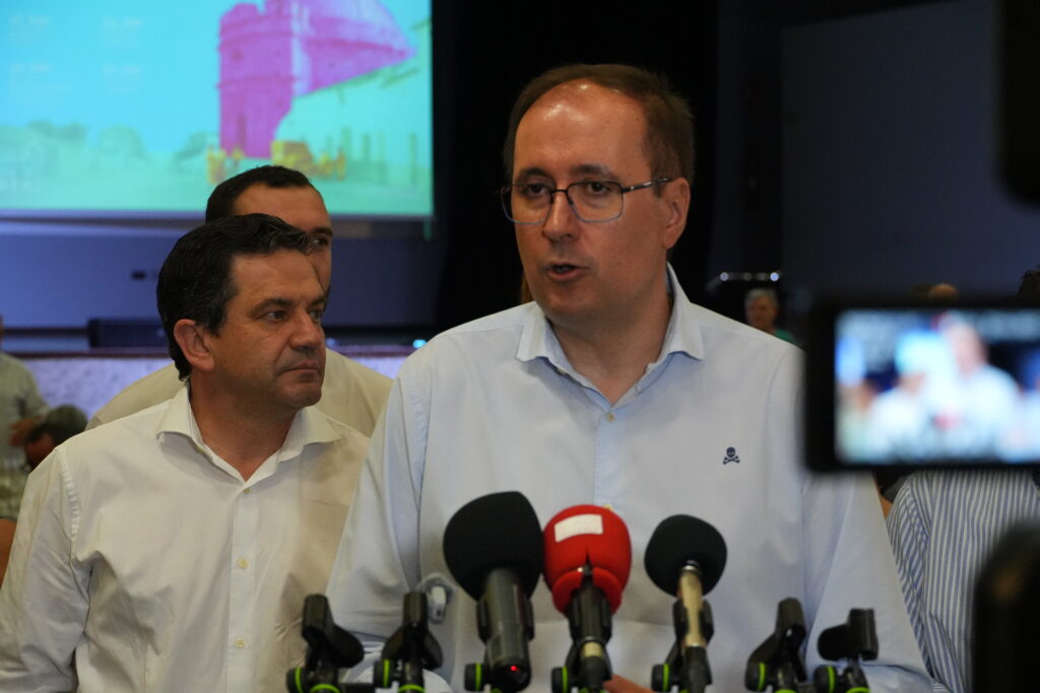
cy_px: 346
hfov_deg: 19.7
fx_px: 2990
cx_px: 520
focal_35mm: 104
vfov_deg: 13.2
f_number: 5.6
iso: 3200
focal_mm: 69
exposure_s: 1/125
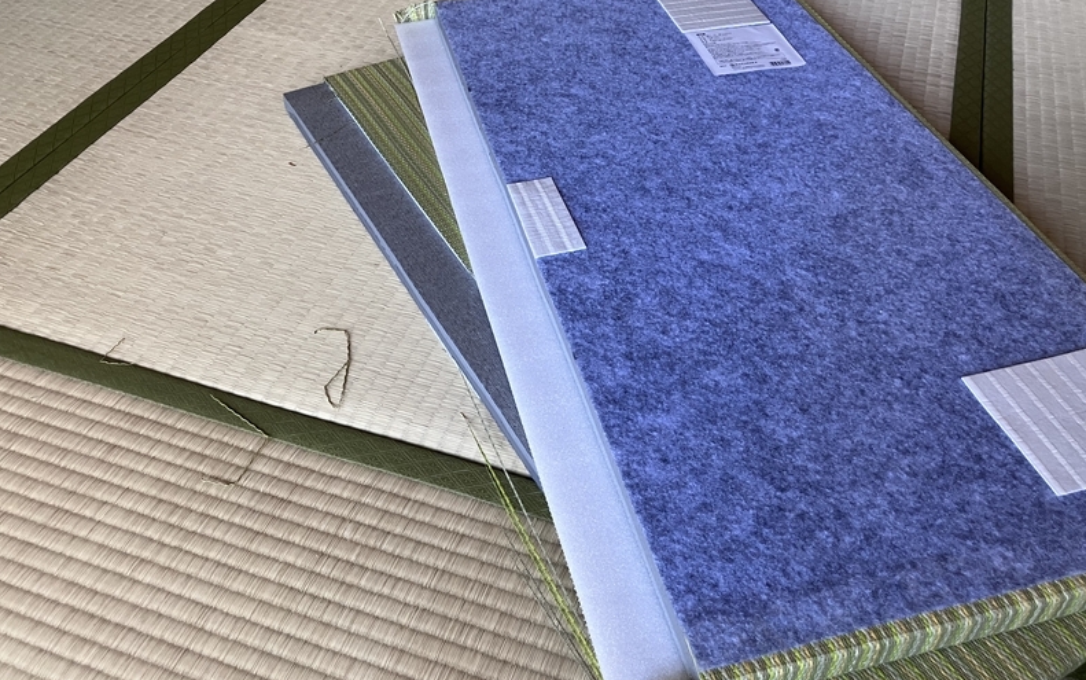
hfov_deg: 62.9
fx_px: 888
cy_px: 357
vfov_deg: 41.9
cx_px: 540
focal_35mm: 30
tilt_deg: -47.2
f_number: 1.8
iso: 160
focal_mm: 3.99
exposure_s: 1/60
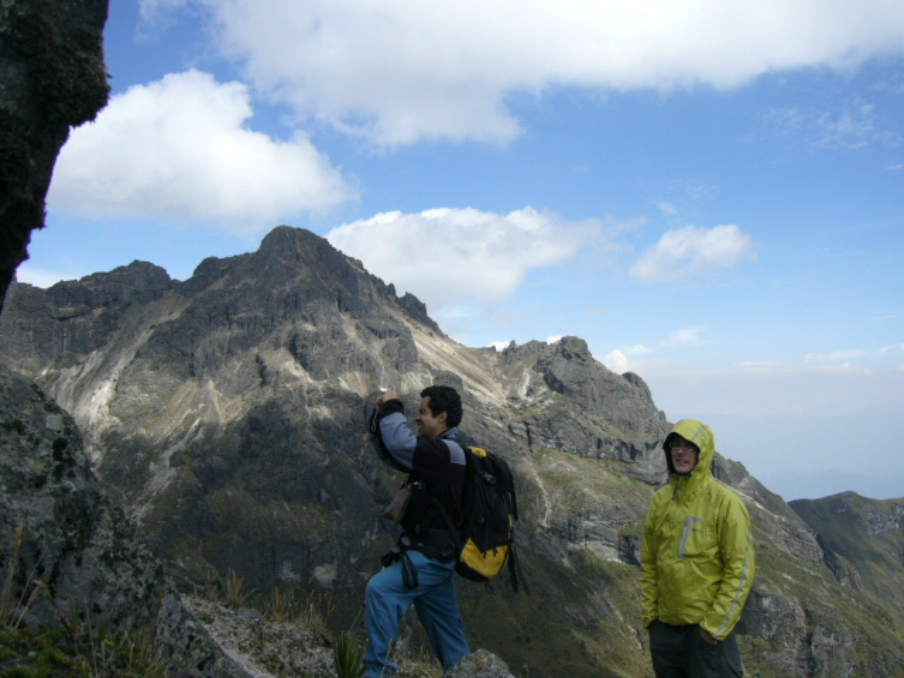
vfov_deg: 40.7
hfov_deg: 52.6
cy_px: 339
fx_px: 914
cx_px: 452
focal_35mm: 35
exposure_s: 1/160
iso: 50
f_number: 8
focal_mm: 5.8
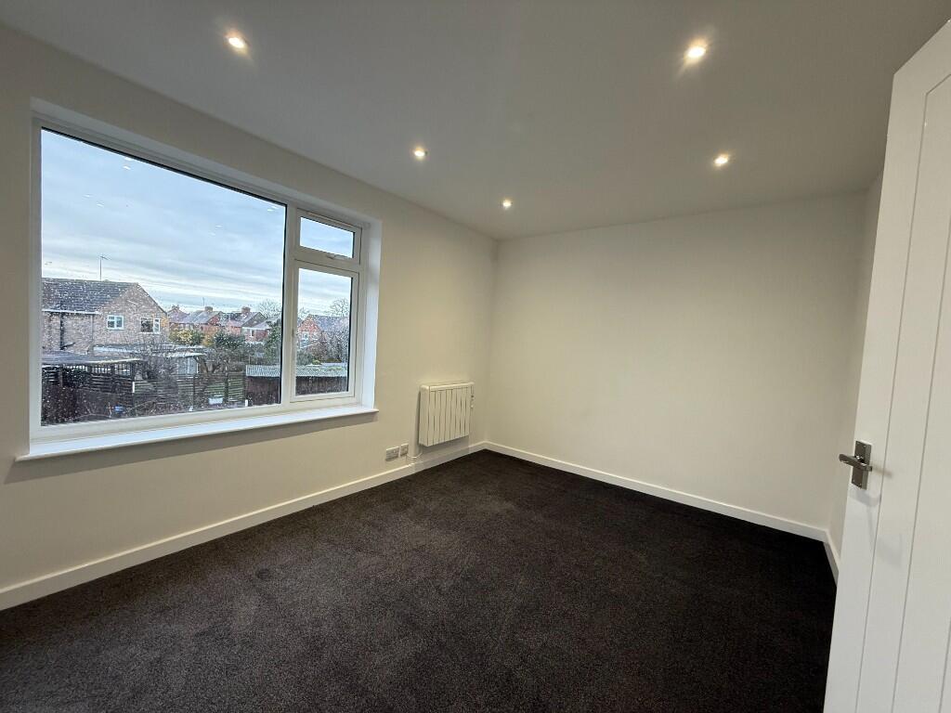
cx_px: 476
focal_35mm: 14
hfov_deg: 102.1
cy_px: 356
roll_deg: -3.5
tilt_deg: -2.6
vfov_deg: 85.7
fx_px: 385
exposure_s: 1/100
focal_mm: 2.22
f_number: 2.2
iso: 200
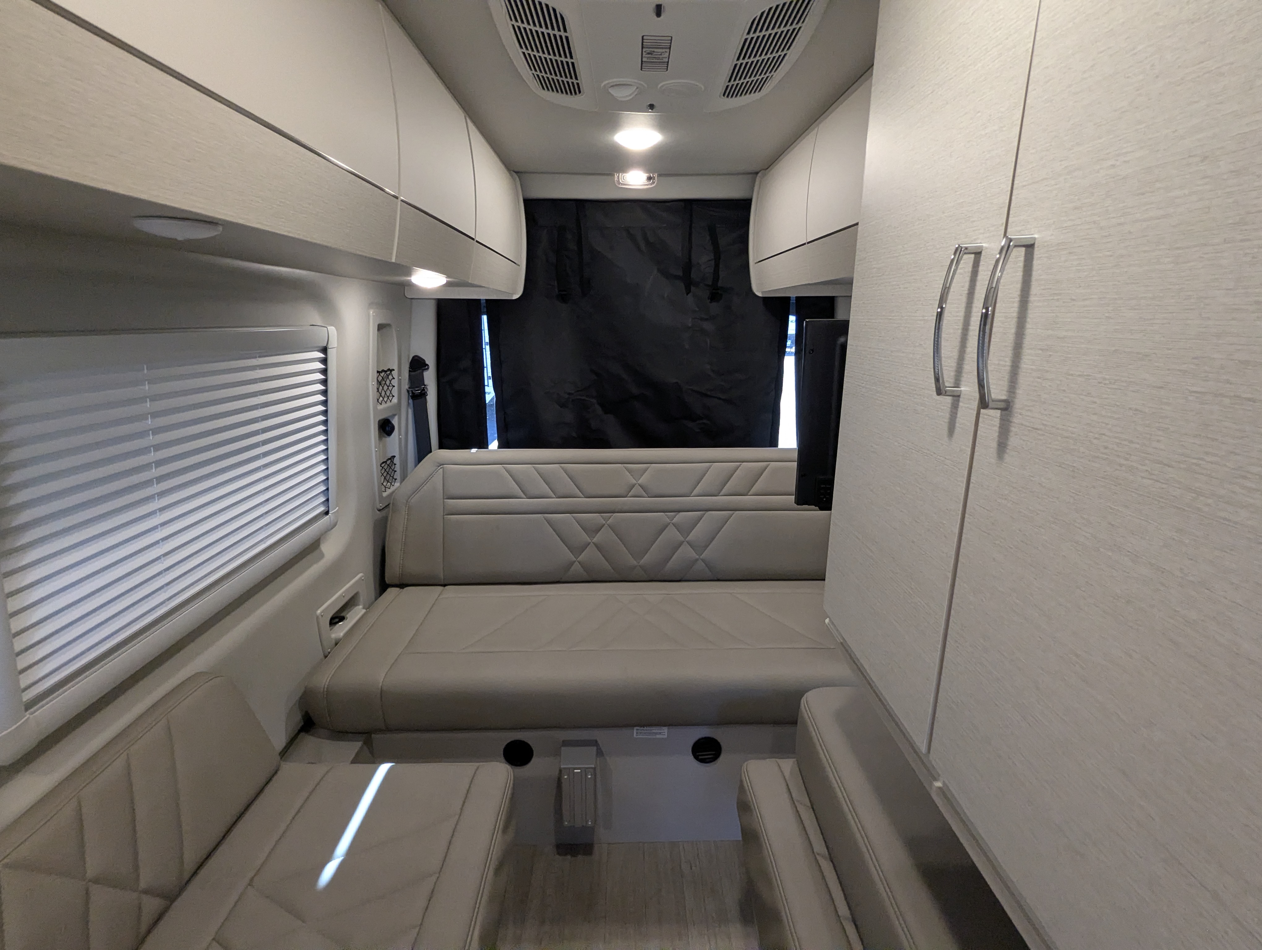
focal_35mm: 16
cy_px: 475
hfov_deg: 94.4
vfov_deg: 78.2
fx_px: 584
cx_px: 631
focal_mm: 2.35
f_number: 2.2
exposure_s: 1/200
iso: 436
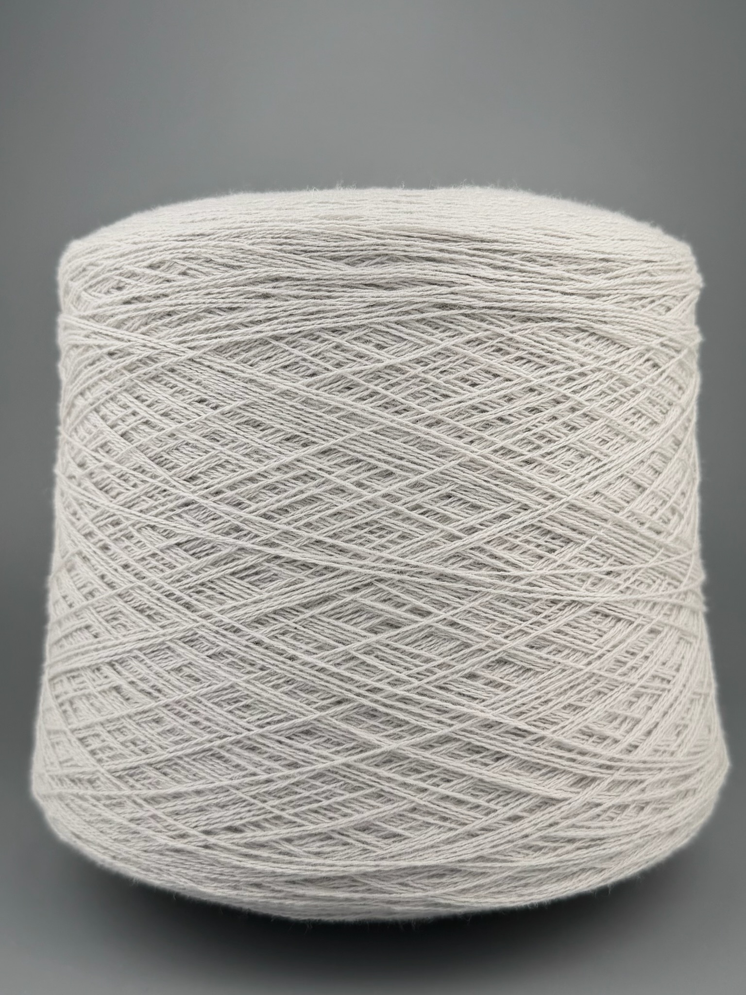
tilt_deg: -4.1
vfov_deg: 71.6
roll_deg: -0.5
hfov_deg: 56.8
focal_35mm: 24
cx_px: 373
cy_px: 498
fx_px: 690
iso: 80
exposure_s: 1/1192
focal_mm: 6.76
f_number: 1.78
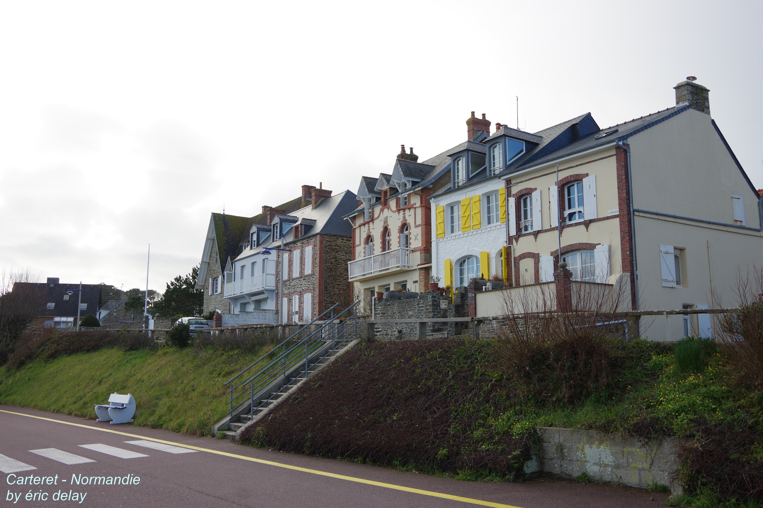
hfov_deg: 60.3
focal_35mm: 31
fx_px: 656
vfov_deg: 42.3
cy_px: 254
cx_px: 382
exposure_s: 1/200
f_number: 8
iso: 200
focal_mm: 21
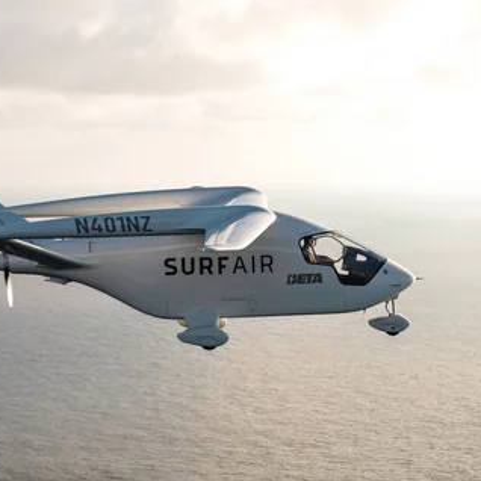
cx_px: 147
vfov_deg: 11.7
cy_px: 240
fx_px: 2342
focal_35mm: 149
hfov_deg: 11.7
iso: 250
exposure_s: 1/125
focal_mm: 116
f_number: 4.5
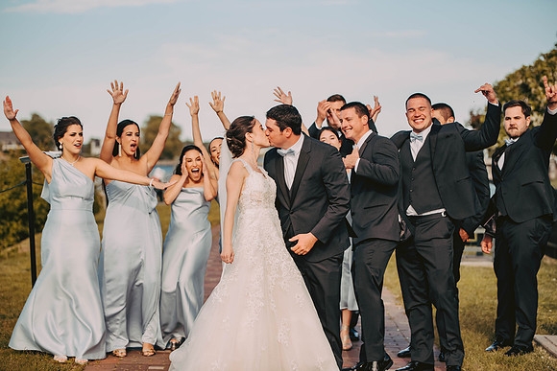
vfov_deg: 14.9
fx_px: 1424
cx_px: 278
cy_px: 186
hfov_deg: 22.1
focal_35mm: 92
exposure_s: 1/4000
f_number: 2.8
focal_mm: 92
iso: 500
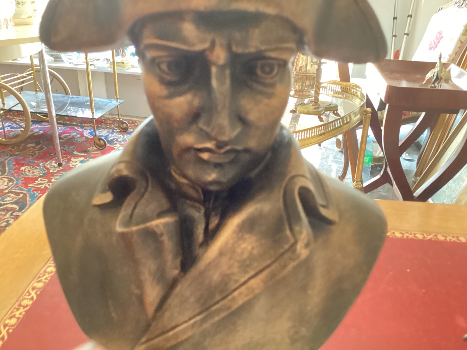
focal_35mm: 31
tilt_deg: -25.7
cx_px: 234
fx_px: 418
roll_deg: -2.0
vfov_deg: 45.4
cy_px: 175
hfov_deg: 58.4
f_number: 2.4
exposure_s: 1/30
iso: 640
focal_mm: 3.3
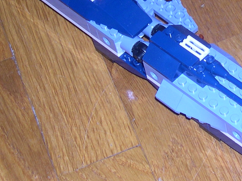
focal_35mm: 161
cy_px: 20
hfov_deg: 12.1
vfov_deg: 9.2
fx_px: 1125
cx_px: 244
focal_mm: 11.1
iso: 100
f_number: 3.2
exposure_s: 1/60
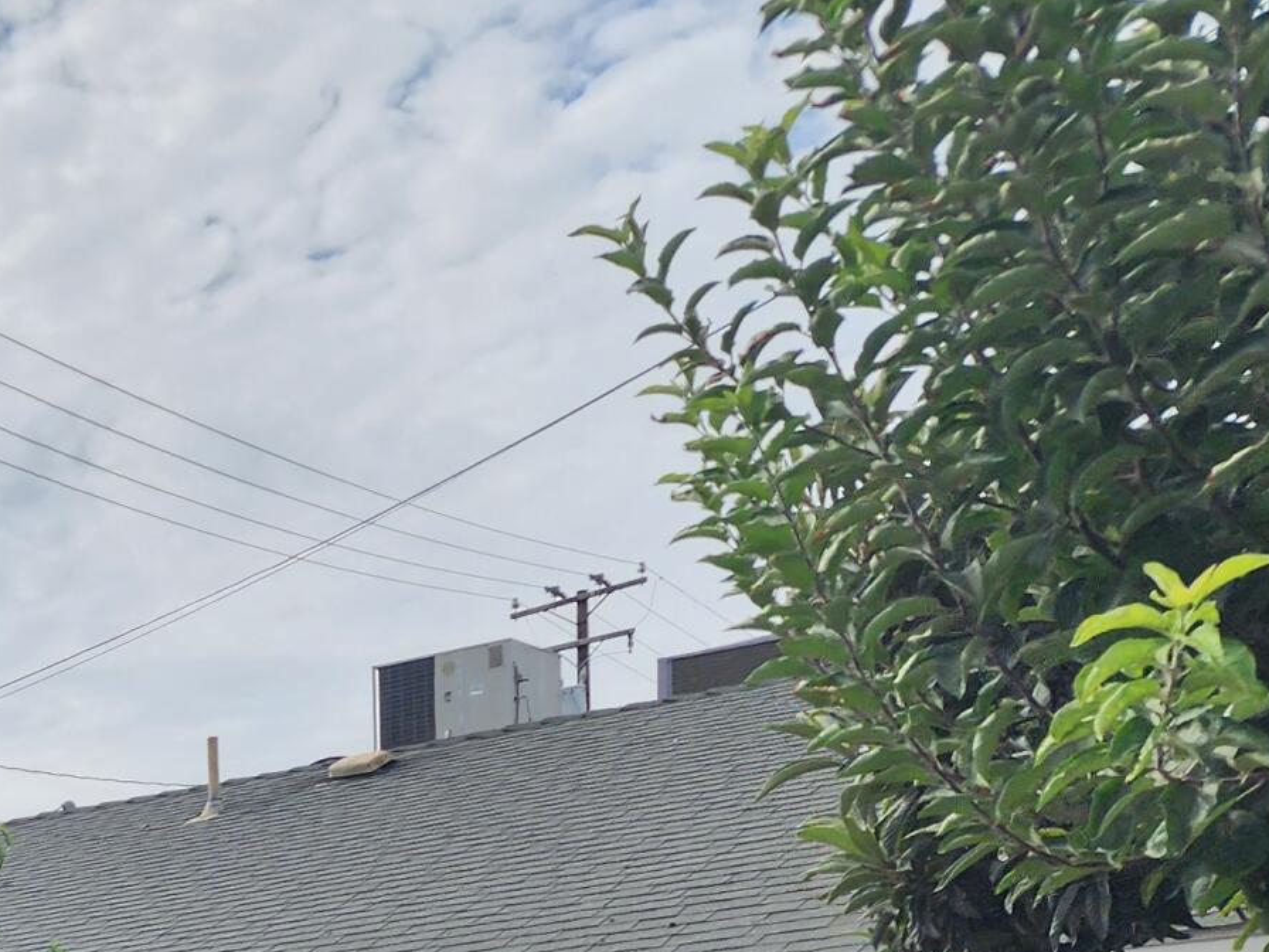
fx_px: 2823
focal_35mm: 77
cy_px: 1422
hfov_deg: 21.1
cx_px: -671
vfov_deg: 17.3
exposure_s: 1/1533
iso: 12
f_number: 1.8
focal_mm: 6.4
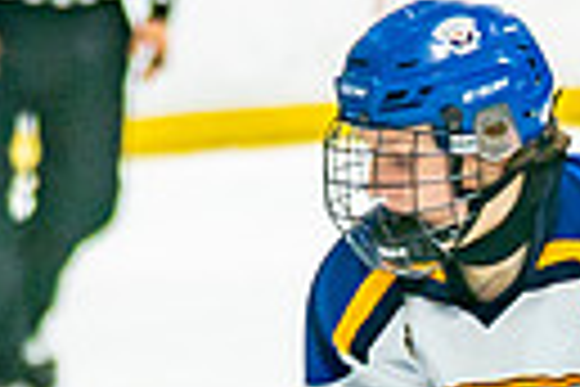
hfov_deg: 2.3
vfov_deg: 1.5
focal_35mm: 901
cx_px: 634
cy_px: 572
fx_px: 14515
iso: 320
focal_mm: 102
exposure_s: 1/640
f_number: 2.8
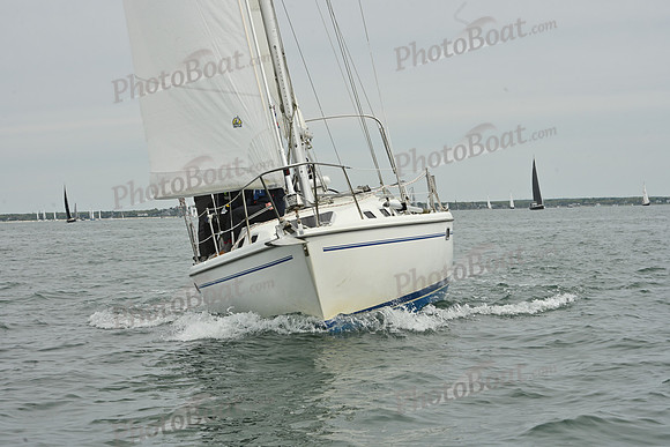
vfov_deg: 14.9
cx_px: 335
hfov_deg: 22.1
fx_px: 1713
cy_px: 224
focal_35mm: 92
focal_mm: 92
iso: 320
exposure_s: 1/800
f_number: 13
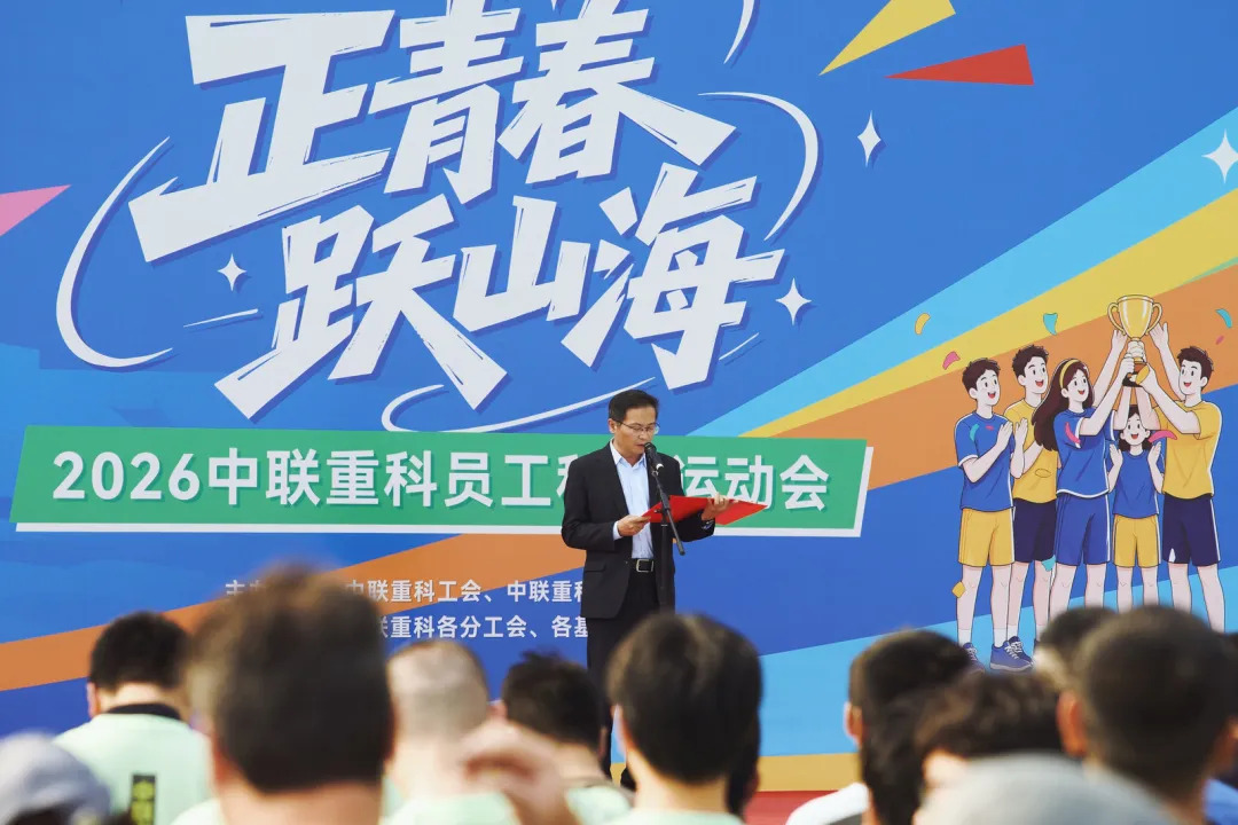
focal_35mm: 157
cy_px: 412
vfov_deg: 8.7
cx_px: 619
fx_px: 5399
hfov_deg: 13.1
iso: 200
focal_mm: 105
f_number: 4
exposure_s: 1/1000
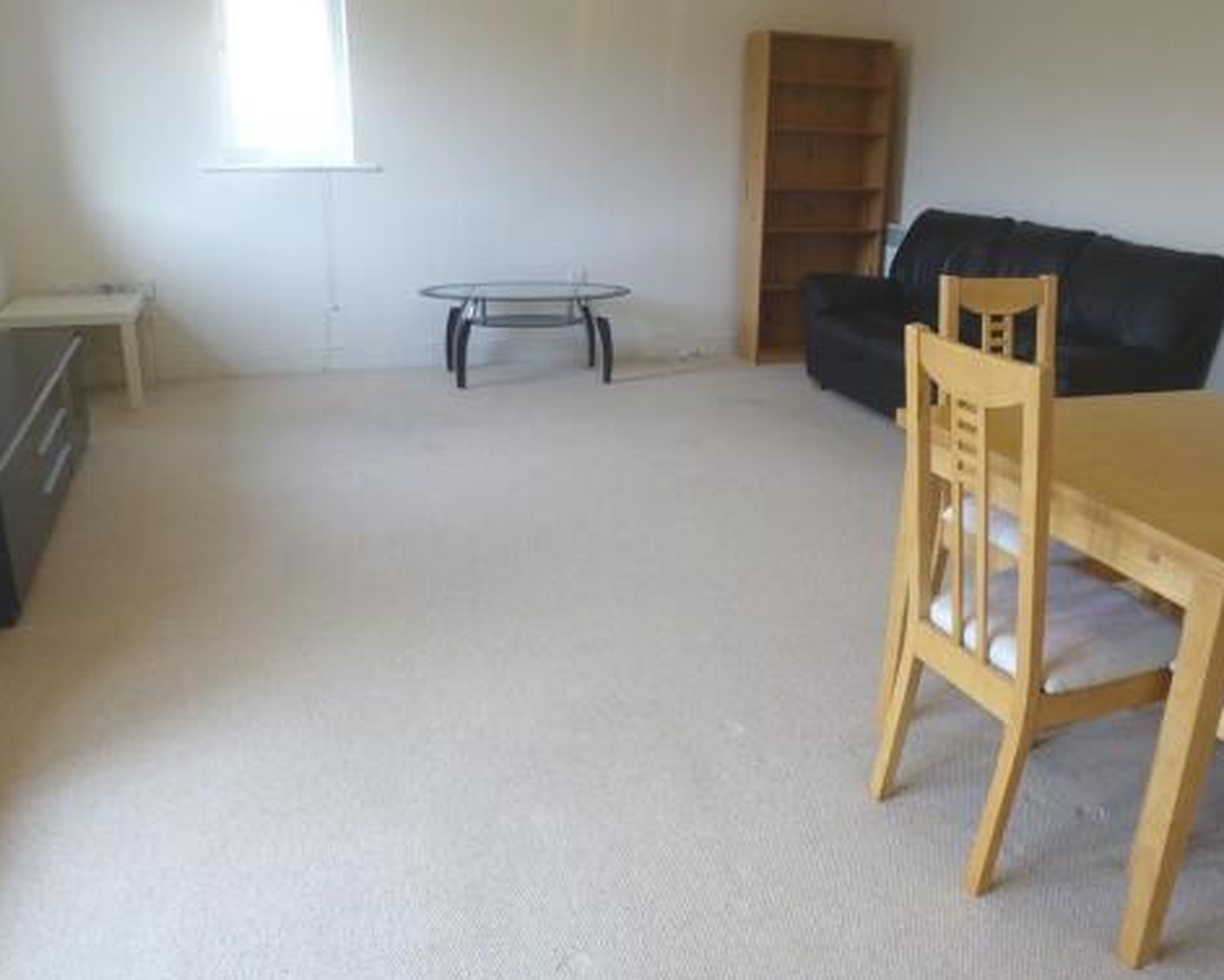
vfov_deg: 50.0
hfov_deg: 60.1
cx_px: 706
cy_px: 477
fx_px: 1051
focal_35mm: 29
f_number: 3.3
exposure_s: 1/60
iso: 250
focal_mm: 4.3
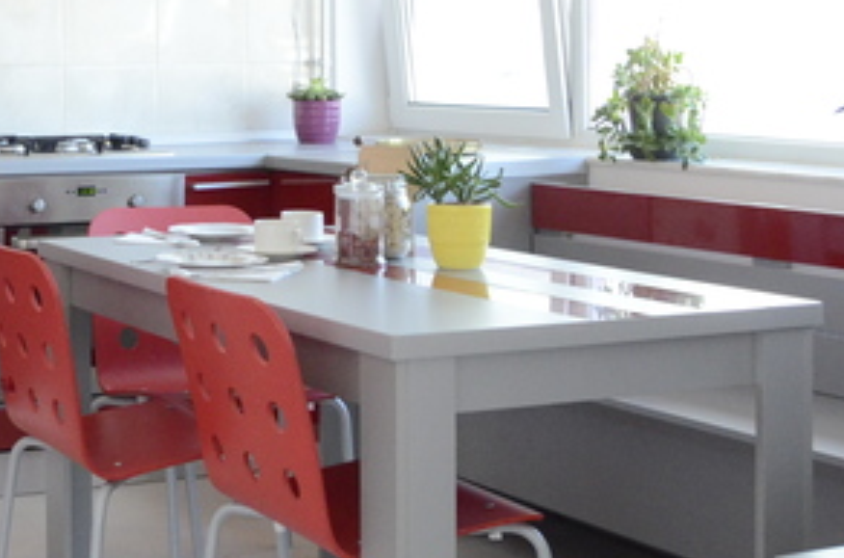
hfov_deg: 25.5
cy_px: 3
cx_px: -81
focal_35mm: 74
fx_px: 1730
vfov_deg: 17.9
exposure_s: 1/160
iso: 2000
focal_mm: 18
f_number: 6.3
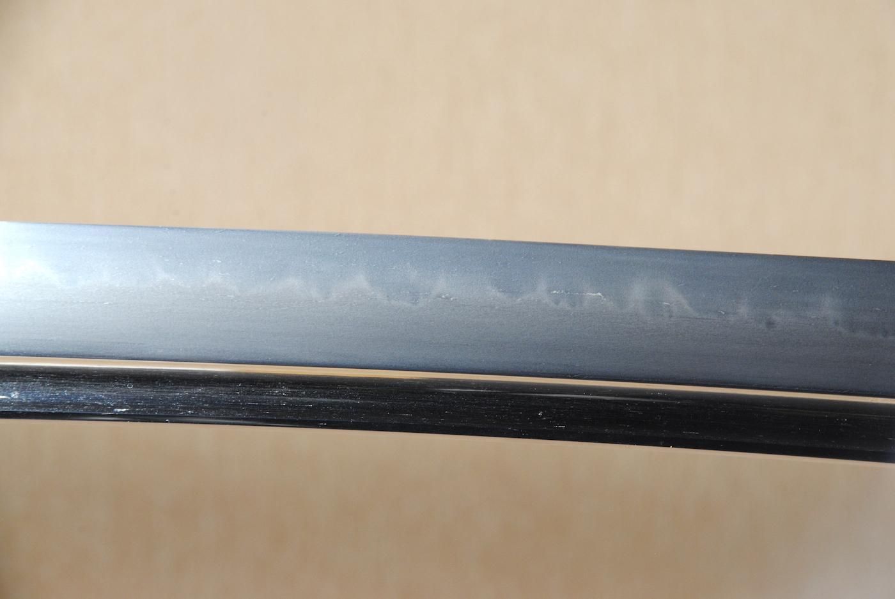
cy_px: 300
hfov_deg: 10.1
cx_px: 448
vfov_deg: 6.8
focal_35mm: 202
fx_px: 5040
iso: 400
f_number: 11
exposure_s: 1/2
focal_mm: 135
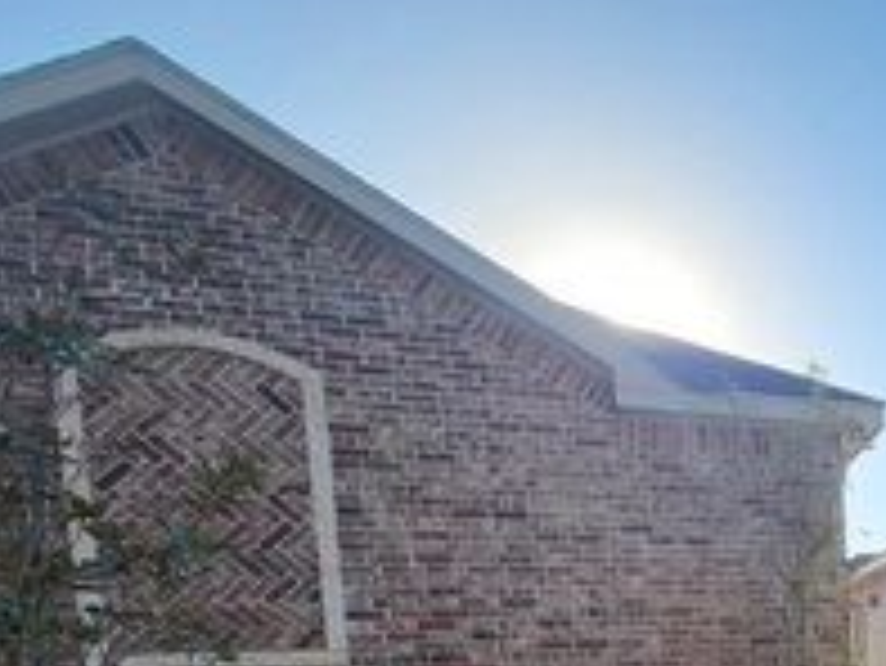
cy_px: 722
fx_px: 845
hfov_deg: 41.1
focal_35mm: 33
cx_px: 1025
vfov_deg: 36.7
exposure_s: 1/400
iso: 32
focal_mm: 1.74
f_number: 2.2
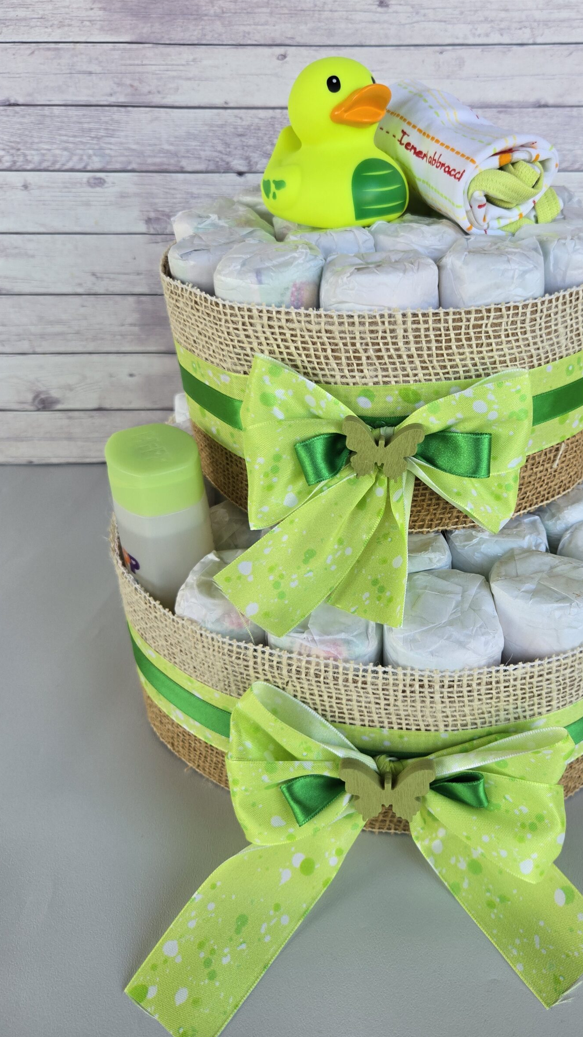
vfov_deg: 69.8
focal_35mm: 27
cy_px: 489
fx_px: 742
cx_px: 407
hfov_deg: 42.1
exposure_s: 1/508
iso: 80
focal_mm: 5.4
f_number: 1.8
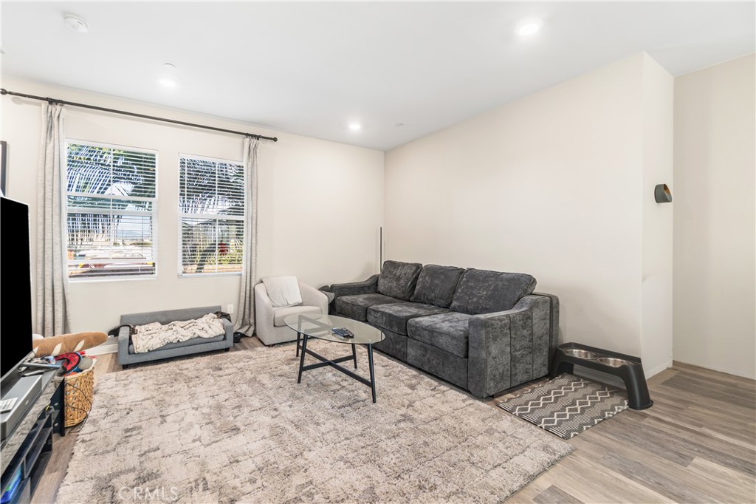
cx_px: 378
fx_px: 315
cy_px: 252
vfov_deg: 77.3
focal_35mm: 15
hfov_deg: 100.4
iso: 100
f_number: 7.1
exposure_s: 1/1.25
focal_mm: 10
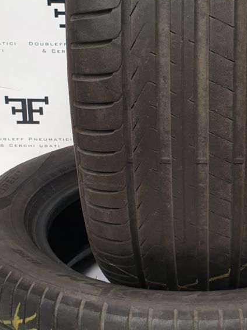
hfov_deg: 24.1
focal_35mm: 60
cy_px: 111
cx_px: 191
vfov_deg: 31.9
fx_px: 571
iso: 64
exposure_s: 1/50
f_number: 2.4
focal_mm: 4.3
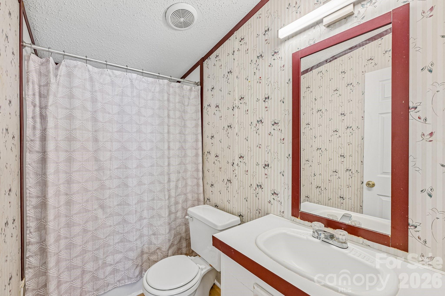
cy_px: 148
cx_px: 222
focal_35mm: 14
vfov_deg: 81.2
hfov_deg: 104.3
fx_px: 173
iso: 100
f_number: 8
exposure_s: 1/15
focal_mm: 14
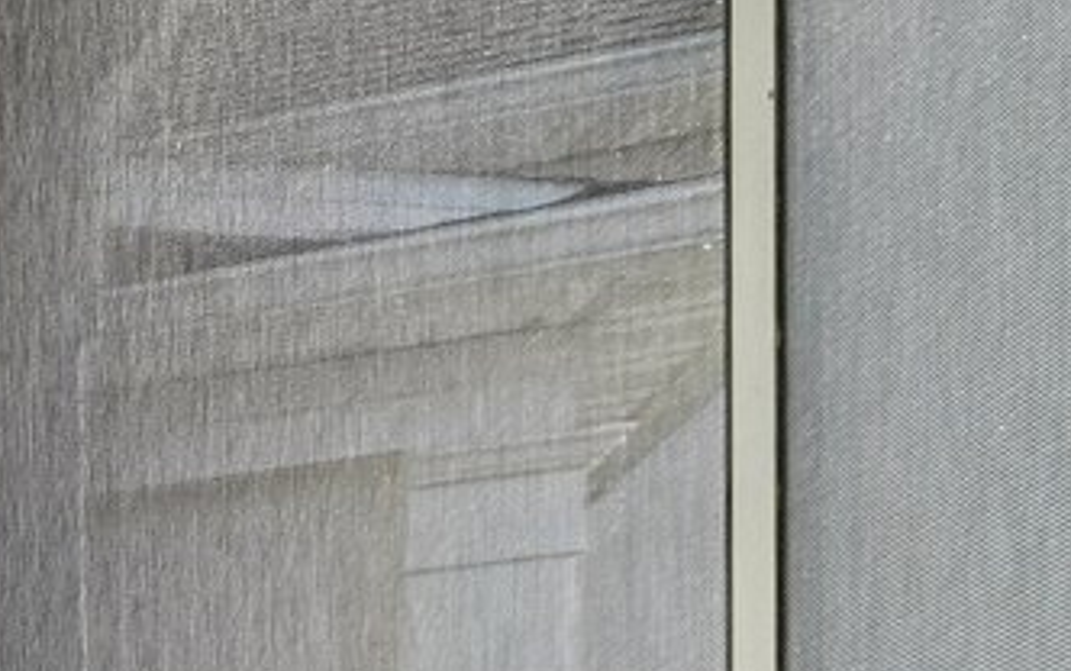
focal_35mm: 88
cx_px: -2110
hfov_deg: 11.7
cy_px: 1627
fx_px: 2570
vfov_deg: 11.9
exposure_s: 1/160
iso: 100
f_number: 9
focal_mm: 14
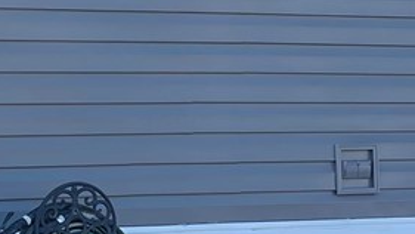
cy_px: 102
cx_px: 87
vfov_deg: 7.8
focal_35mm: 155
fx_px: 1705
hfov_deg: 13.8
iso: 32
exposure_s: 1/930
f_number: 1.6
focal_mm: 5.1
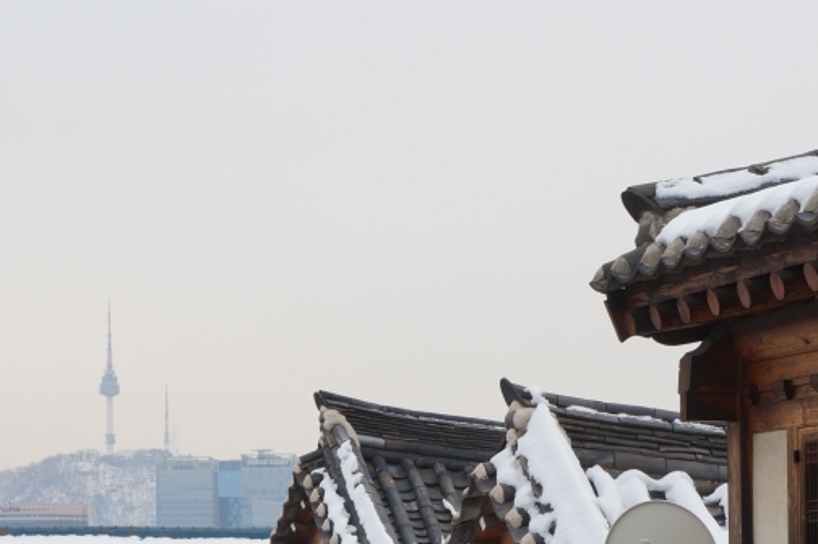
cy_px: 468
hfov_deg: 17.2
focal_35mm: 119
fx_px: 2701
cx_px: 459
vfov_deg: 11.4
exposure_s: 1/400
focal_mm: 40
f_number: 8
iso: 200
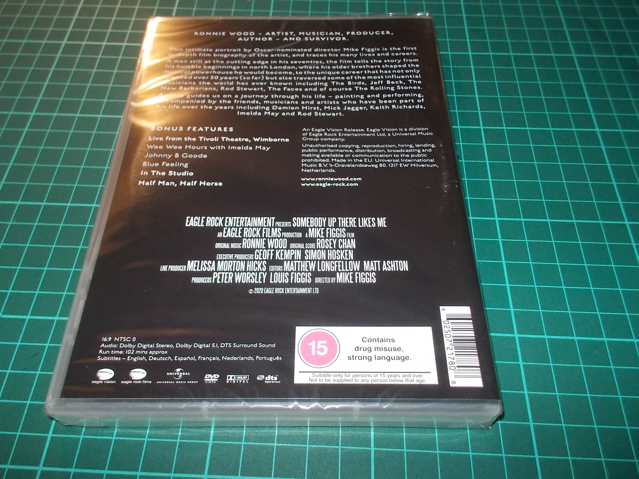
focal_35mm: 29
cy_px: 240
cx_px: 320
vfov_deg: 48.2
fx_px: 535
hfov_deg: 61.7
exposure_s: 1/30
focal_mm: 4.1
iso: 200
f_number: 3.3
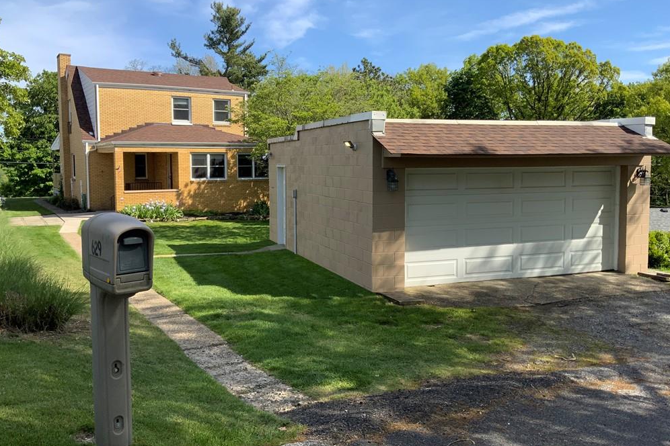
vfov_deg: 42.3
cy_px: 196
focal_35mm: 31
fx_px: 577
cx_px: 329
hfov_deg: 60.3
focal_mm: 3
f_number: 1.8
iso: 16
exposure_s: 1/1342
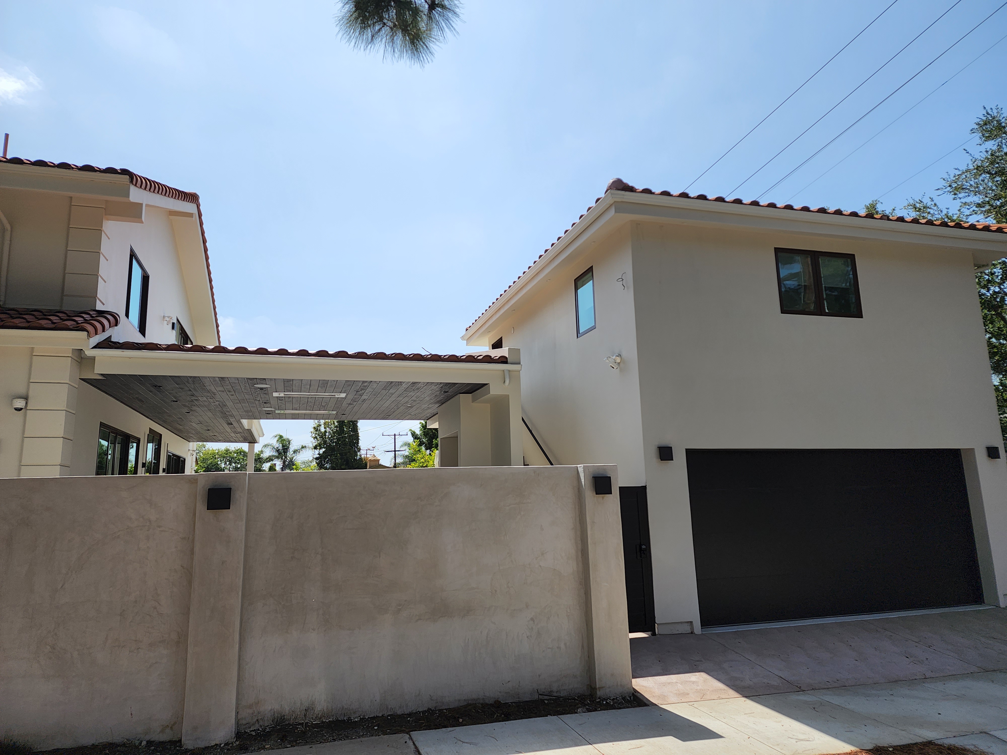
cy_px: 378
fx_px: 669
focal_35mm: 23
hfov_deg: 73.9
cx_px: 504
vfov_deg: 58.9
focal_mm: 6.4
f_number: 1.8
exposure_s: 1/1232
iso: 12
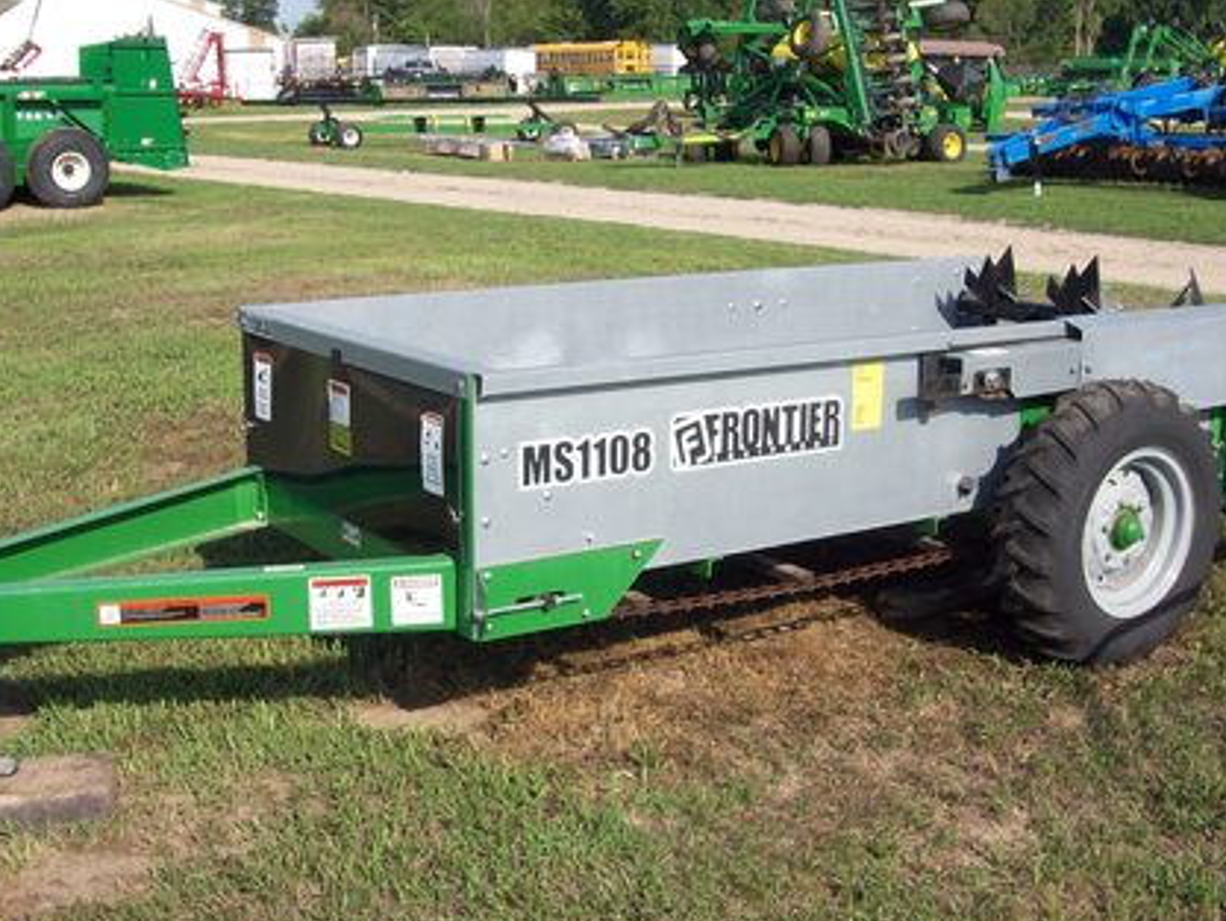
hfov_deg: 40.4
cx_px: 582
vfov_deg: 30.9
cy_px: 433
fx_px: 1665
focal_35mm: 47
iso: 80
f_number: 4.8
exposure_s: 1/504
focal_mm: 6
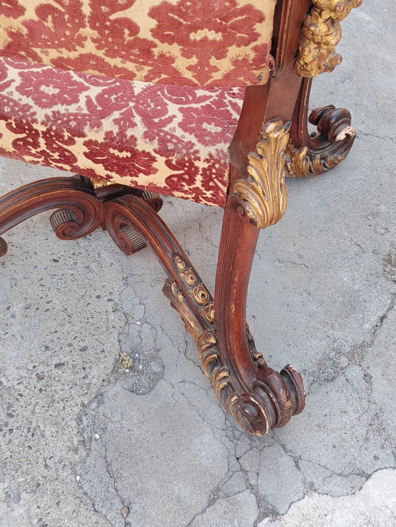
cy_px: 264
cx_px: 198
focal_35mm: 41
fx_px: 625
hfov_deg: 35.1
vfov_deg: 45.8
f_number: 1.75
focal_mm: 5.25
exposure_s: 1/100
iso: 244
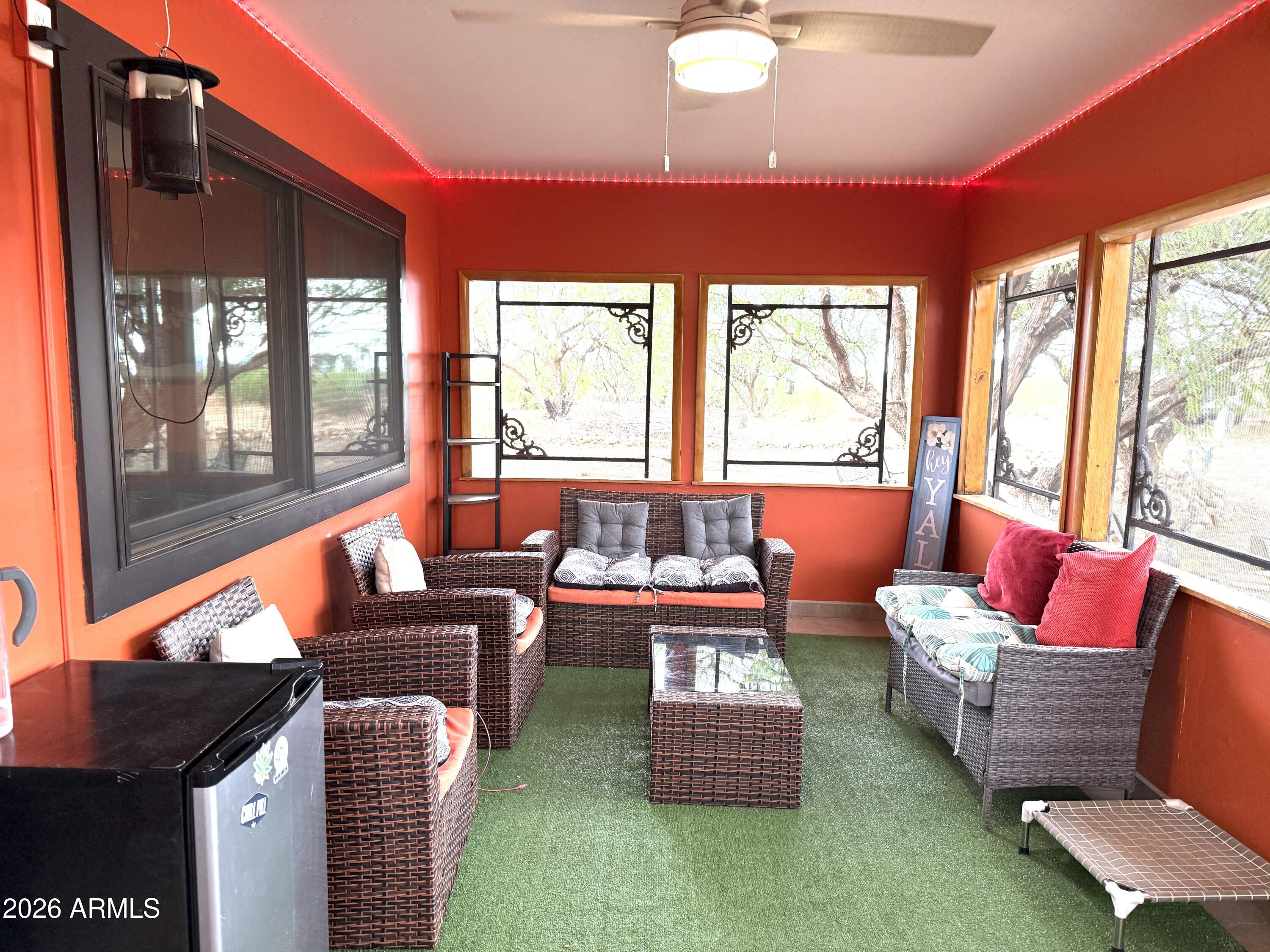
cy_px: 476
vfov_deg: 56.8
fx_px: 881
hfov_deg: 71.6
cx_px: 635
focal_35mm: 24
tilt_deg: -6.4
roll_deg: -0.6
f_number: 1.78
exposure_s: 1/120
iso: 200
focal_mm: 6.76
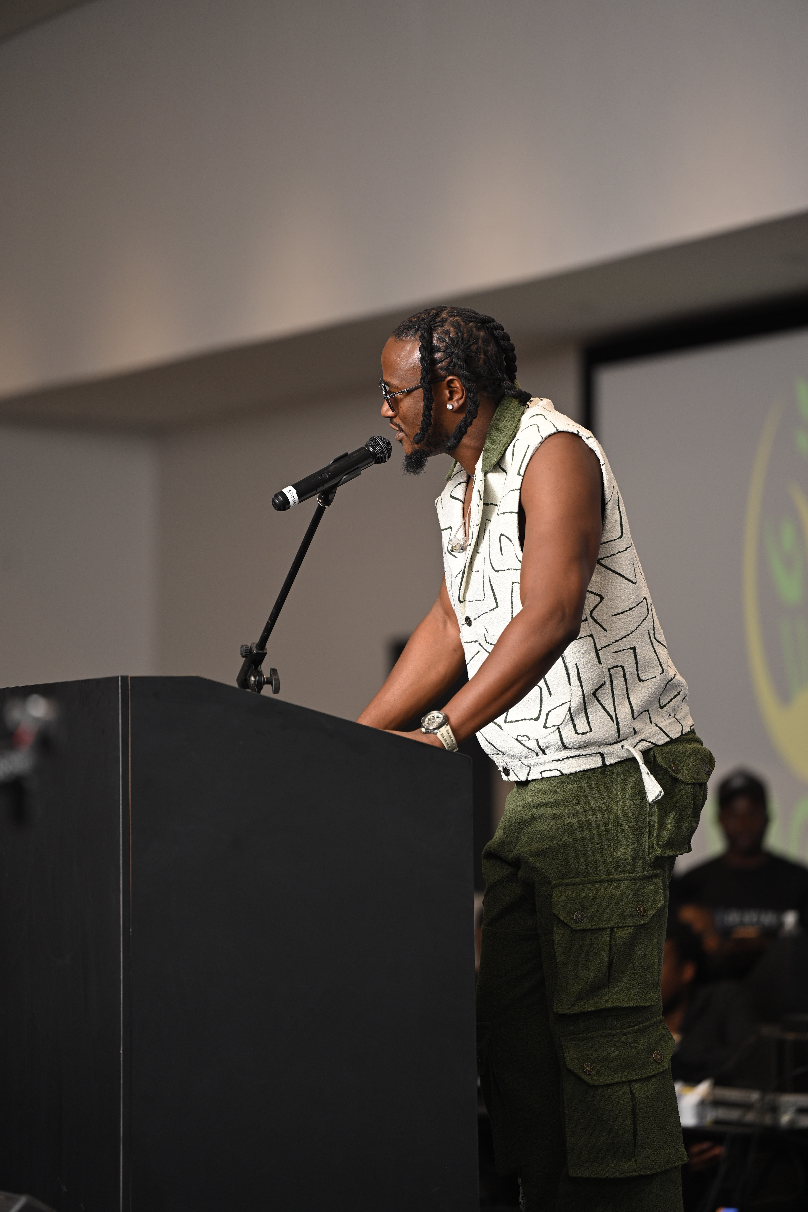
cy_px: 606
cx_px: 404
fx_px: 6733
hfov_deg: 6.9
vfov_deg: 10.3
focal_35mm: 200
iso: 320
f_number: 2.8
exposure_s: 1/200
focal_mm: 200
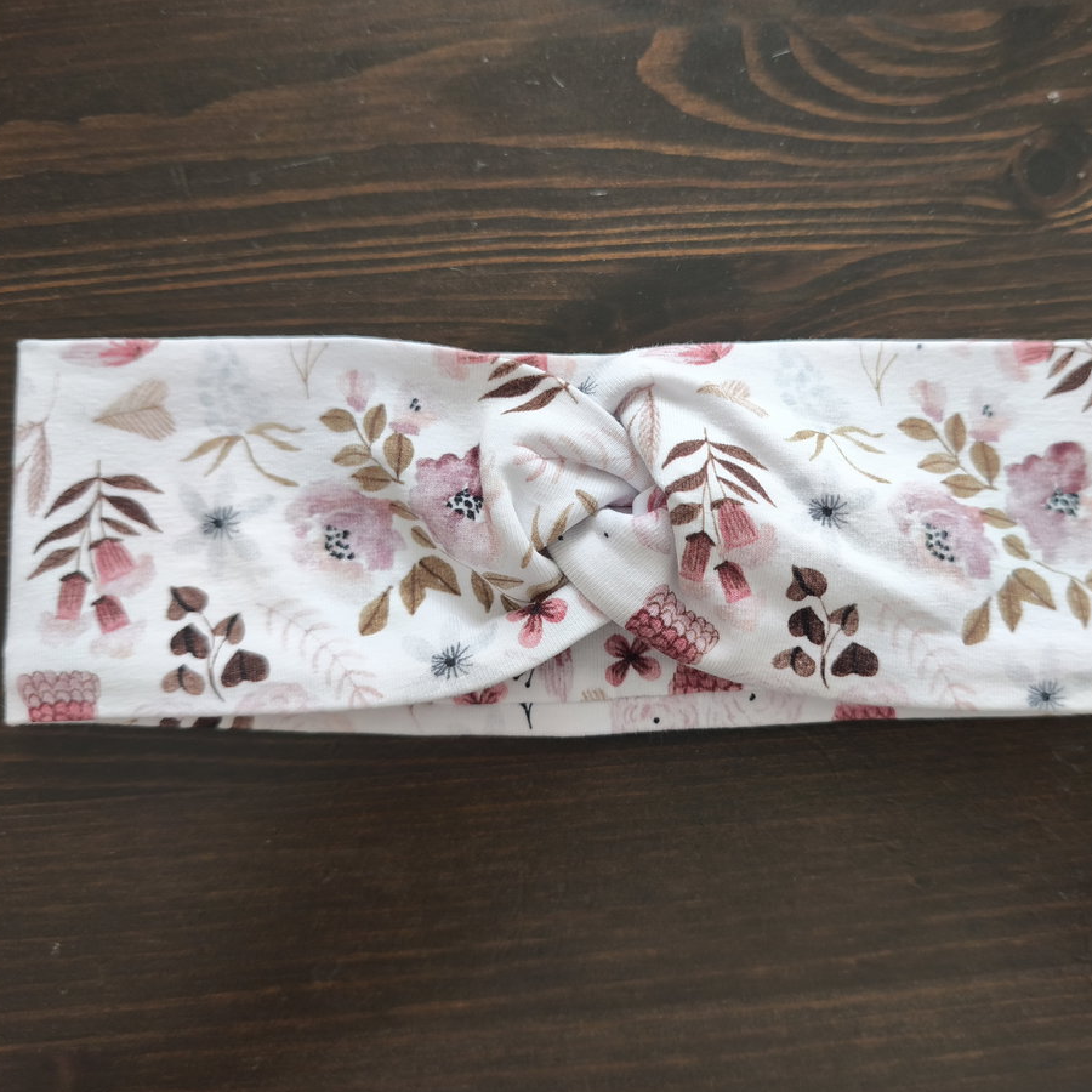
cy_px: 534
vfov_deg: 57.3
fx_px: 999
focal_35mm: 28
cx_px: 639
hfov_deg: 57.0
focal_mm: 6.57
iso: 320
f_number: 1.6
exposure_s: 1/50.1
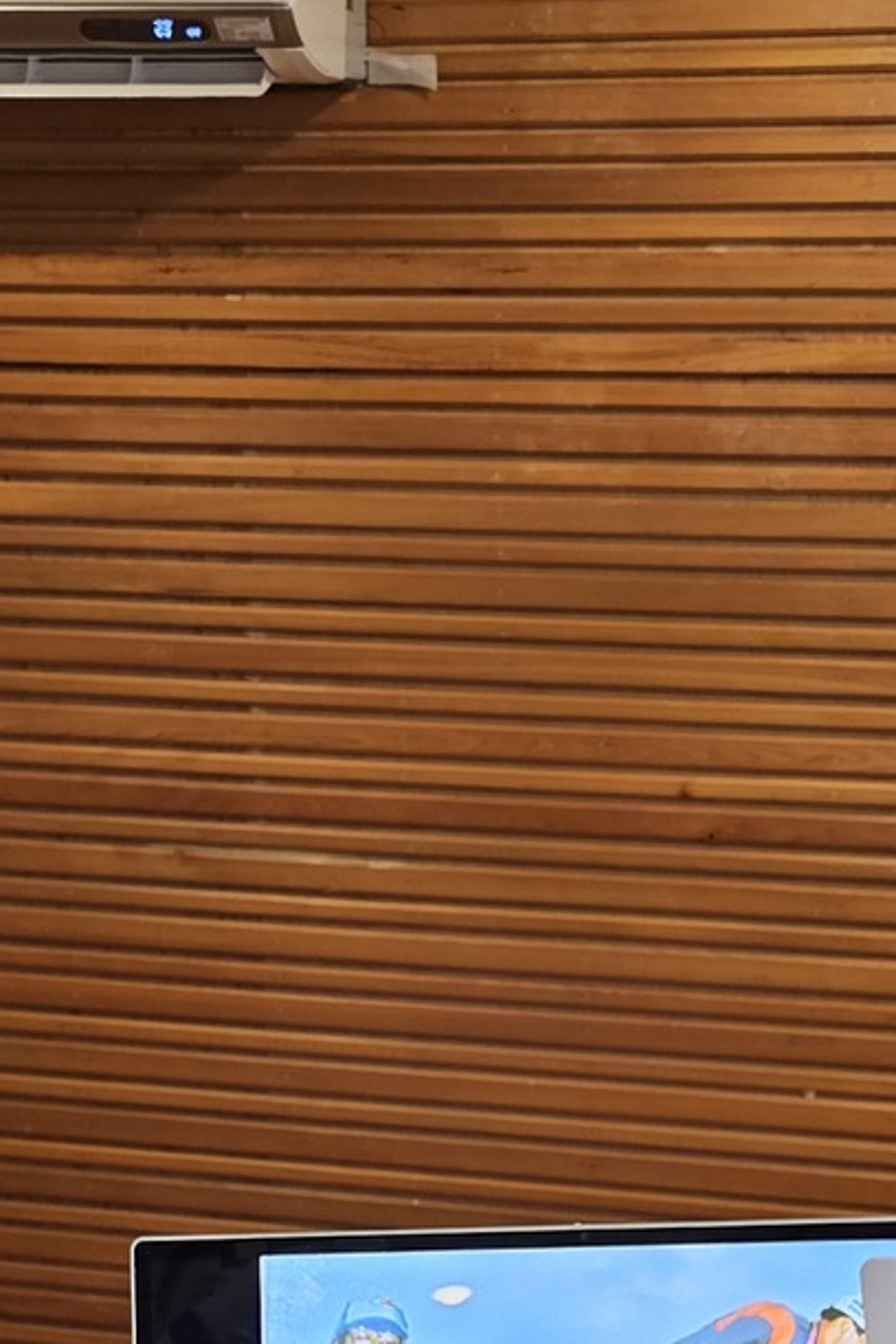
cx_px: 505
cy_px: 1138
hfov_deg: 18.2
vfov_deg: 26.3
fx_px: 2800
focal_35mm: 75
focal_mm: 6.3
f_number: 1.7
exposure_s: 1/120
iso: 320
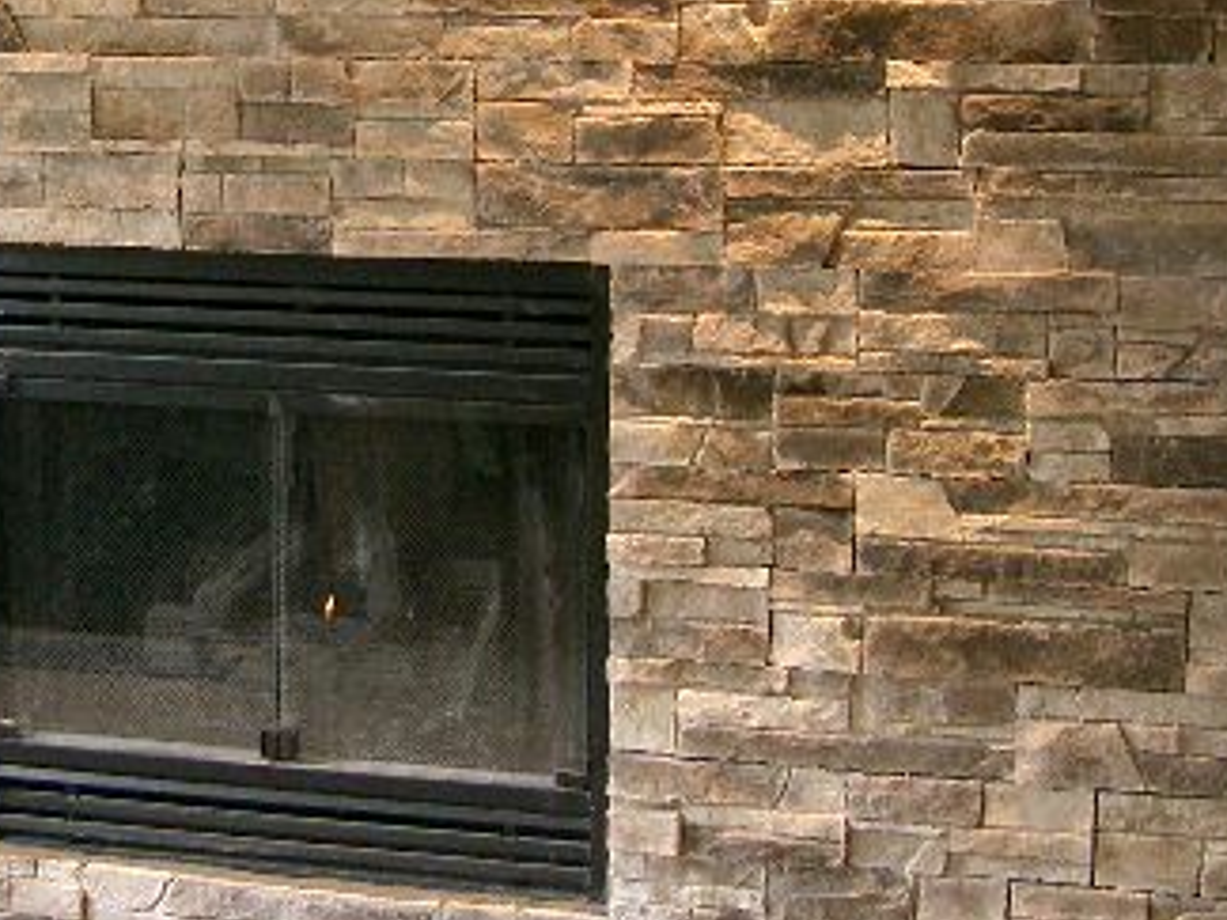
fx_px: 2729
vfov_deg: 19.0
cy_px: 220
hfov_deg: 25.0
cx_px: 307
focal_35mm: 77
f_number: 2.8
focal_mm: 8
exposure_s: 1/25
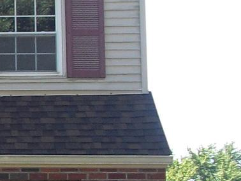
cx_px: -377
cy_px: 189
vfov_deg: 7.6
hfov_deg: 8.9
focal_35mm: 195
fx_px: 1358
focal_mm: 6.3
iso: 100
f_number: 3.1
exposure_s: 1/320
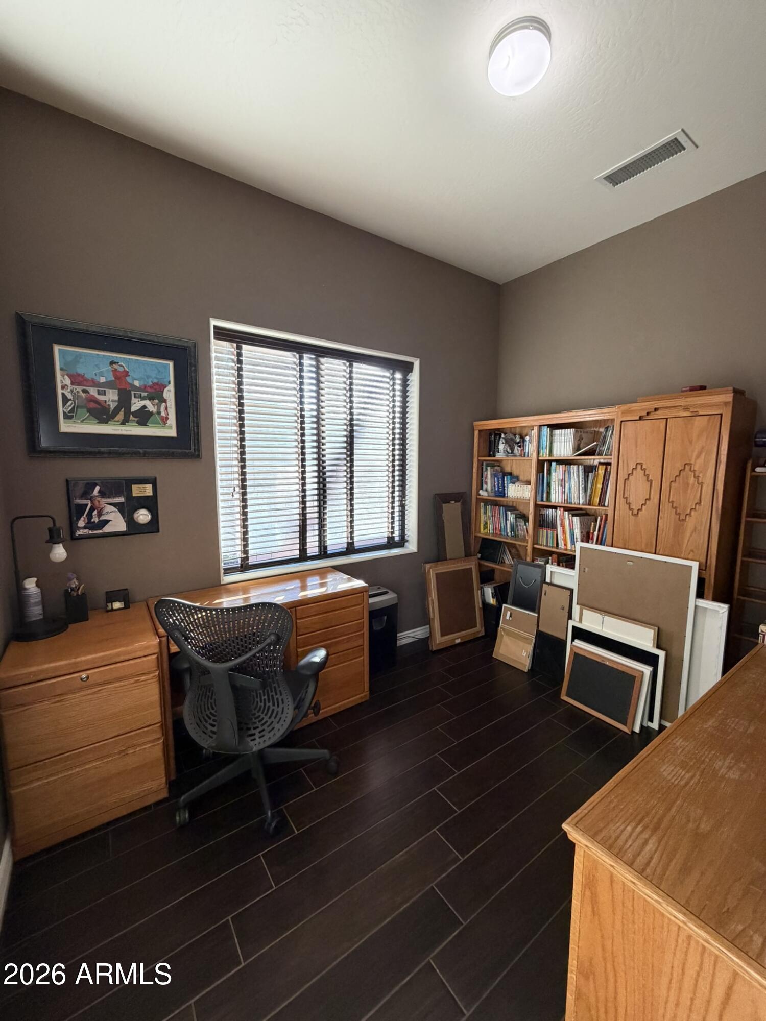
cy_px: 510
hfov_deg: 85.7
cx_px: 383
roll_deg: -0.4
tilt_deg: -6.6
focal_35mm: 14
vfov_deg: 102.1
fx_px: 413
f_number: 2.2
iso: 250
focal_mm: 2.22
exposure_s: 1/60
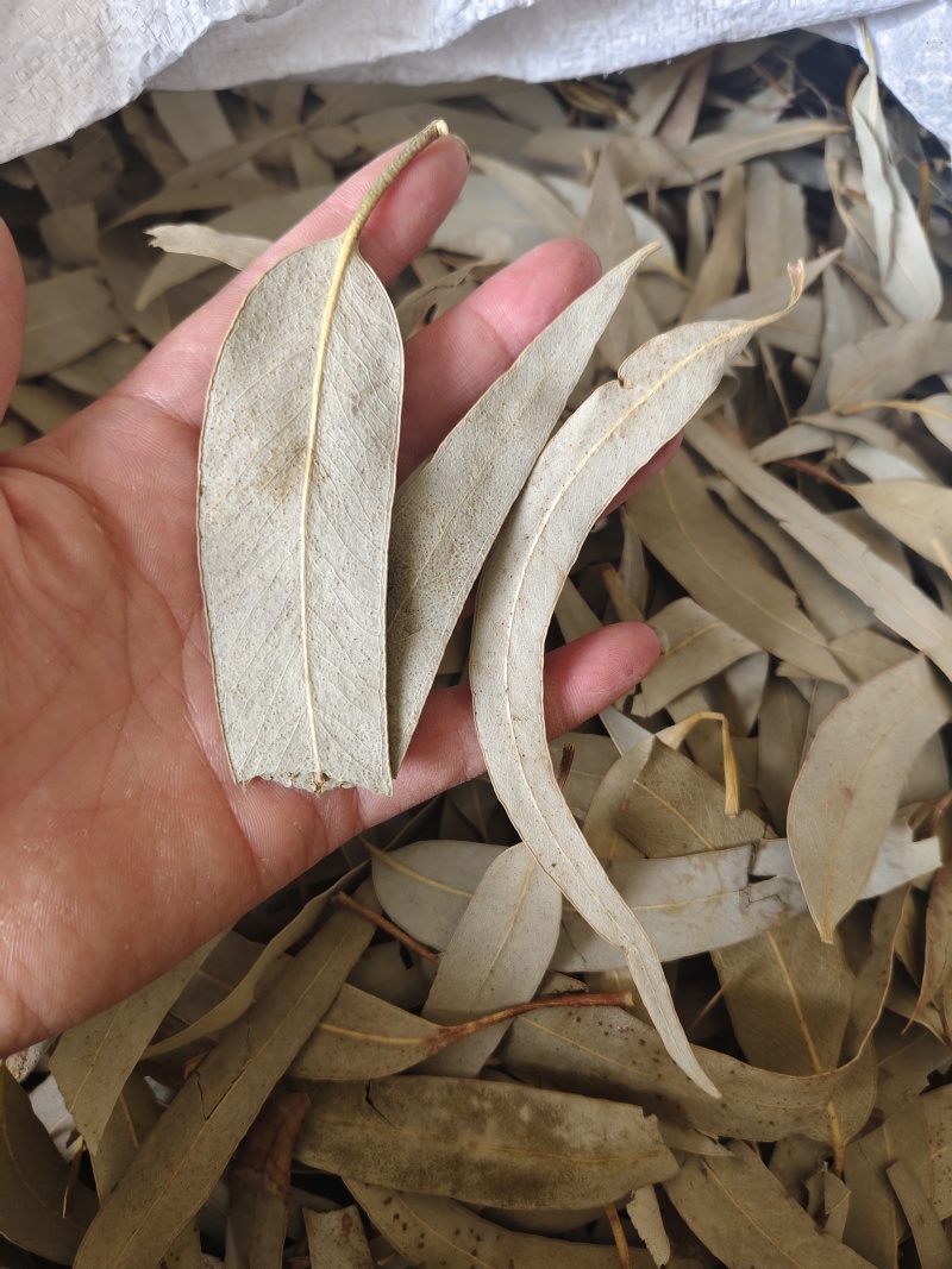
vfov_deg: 73.9
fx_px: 844
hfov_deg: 58.9
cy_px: 634
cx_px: 476
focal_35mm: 23
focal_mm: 5.56
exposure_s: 1/100
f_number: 1.88
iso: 268
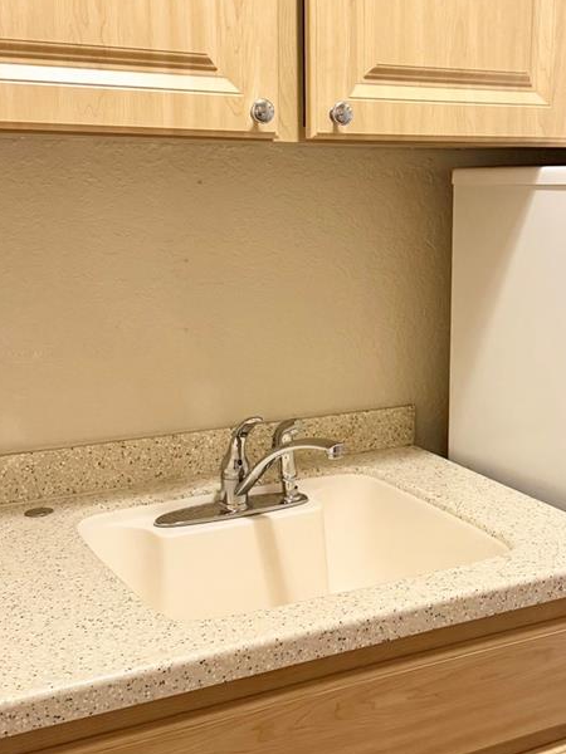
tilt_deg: -10.5
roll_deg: -0.7
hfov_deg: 30.0
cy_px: 338
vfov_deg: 39.6
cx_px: 377
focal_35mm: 48
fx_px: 1046
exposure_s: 1/60
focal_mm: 6.76
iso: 400
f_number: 1.78
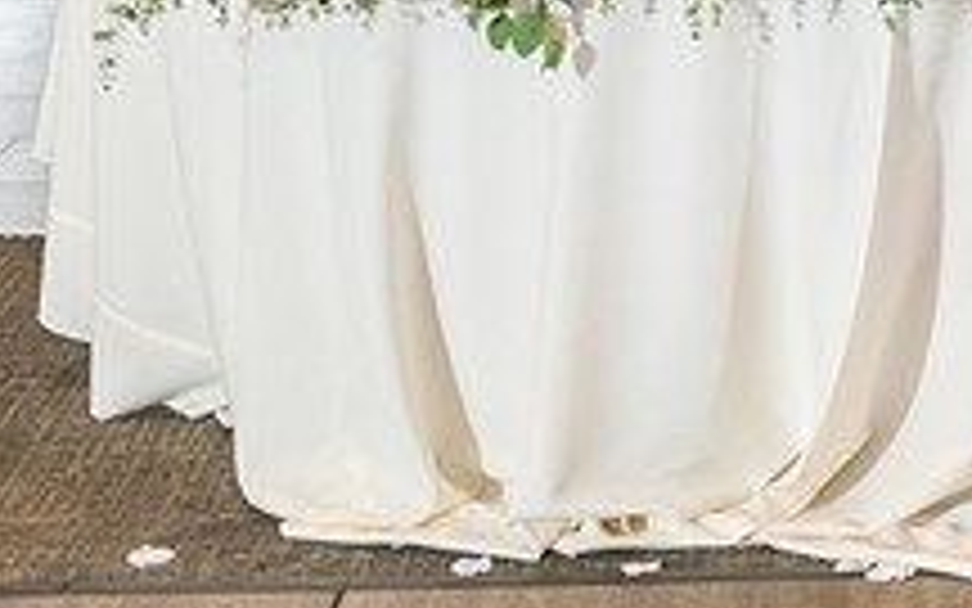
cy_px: -214
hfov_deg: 16.1
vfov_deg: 10.4
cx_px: 1256
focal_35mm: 123
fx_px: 3258
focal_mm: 45
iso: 800
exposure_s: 1/160
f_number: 3.5
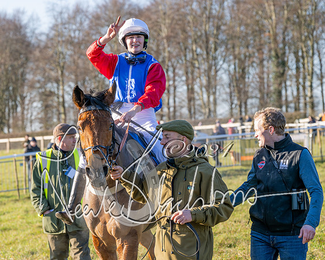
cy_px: 130
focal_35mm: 135
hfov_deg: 14.3
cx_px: 92
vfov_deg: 11.5
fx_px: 1294
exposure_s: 1/1250
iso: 400
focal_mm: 100
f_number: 5
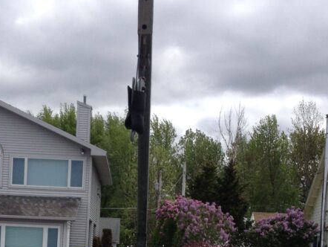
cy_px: 268
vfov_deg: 17.6
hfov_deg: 23.9
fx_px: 768
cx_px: 90
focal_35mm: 81
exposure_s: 1/2123
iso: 50
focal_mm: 4.28
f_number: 2.4
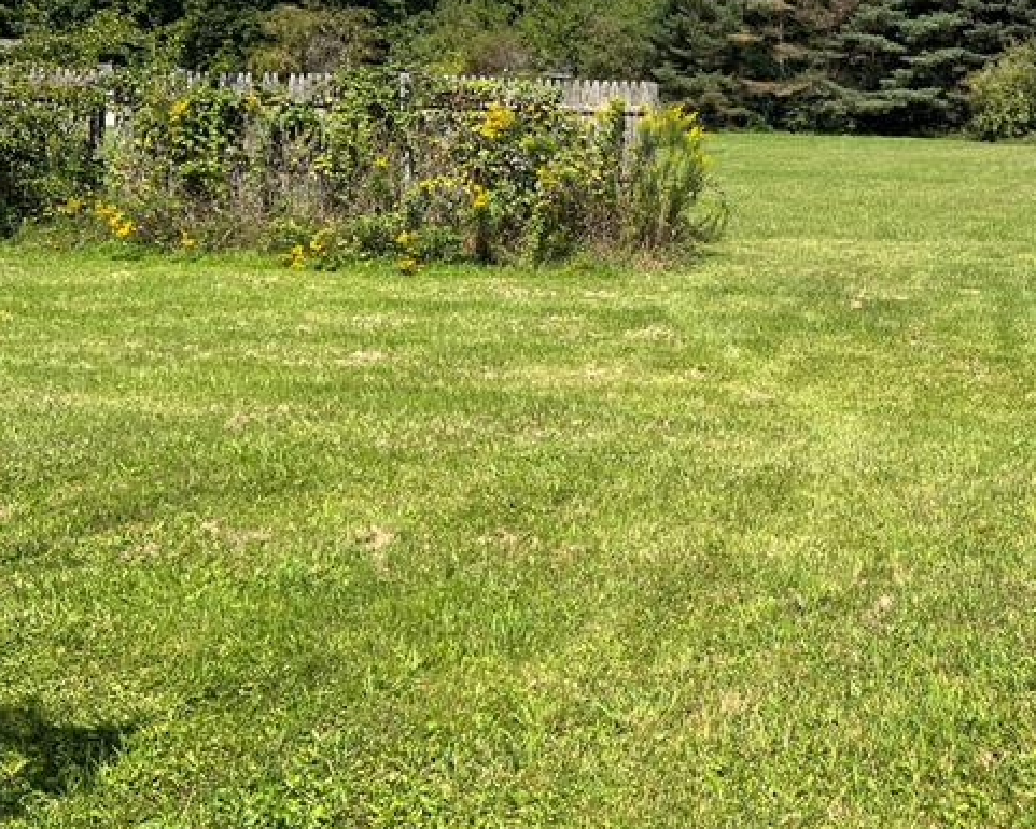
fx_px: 1656
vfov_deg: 27.7
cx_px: 877
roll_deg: -0.5
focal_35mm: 54
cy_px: 207
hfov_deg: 33.4
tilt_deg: -3.4
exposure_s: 1/3257
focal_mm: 5.7
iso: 50
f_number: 1.5
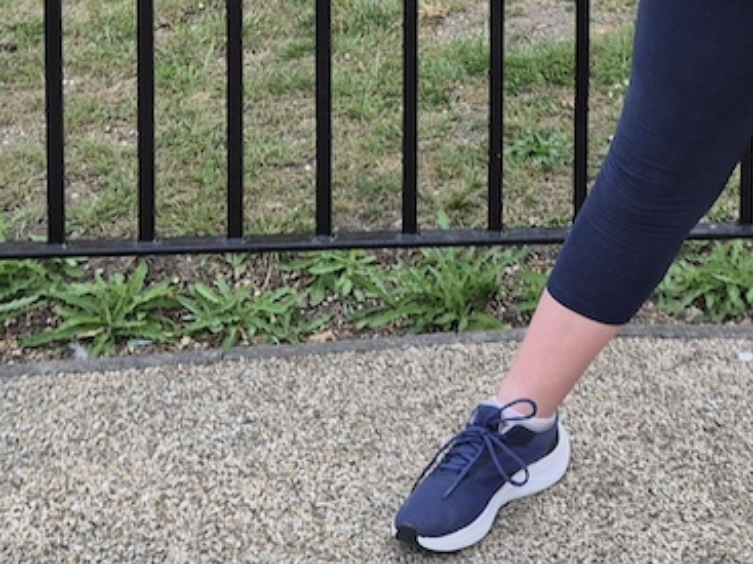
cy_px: -350
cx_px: 843
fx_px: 2044
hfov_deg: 19.9
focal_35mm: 94
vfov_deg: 14.4
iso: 25
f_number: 1.8
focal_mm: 5.4
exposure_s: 1/491
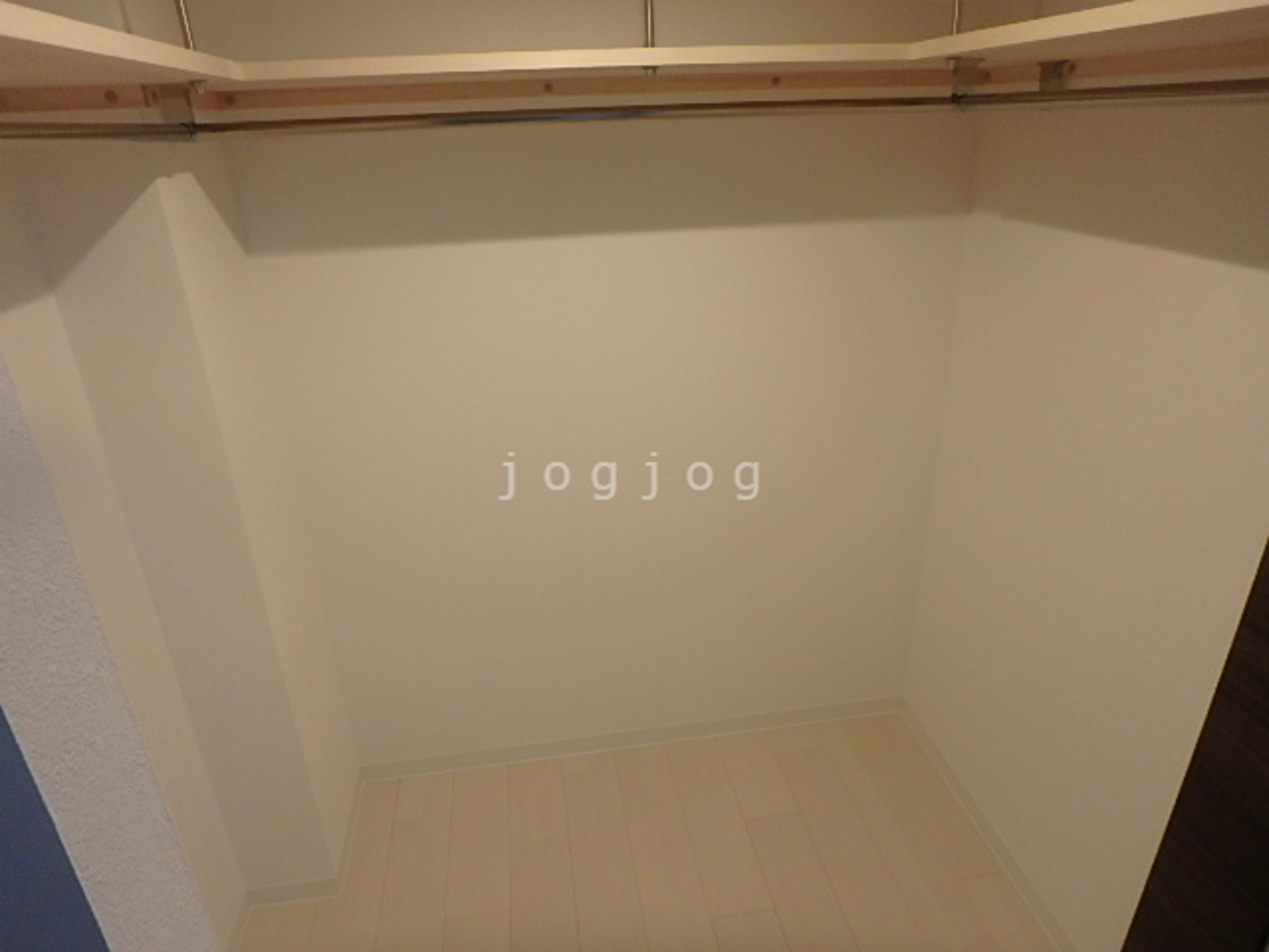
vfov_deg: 63.4
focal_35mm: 21
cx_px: 634
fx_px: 770
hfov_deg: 79.0
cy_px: 476
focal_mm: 3.7
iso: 250
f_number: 3.5
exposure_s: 1/30
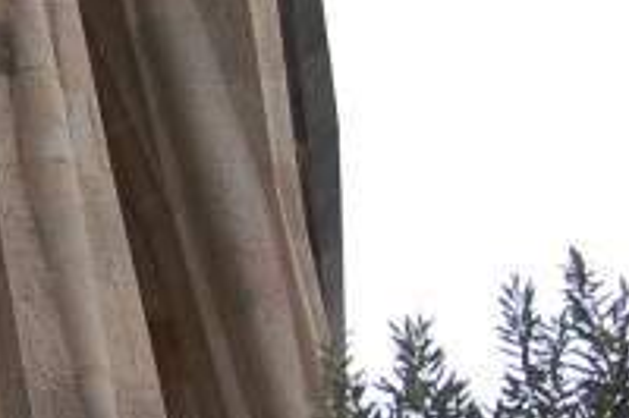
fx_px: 4277
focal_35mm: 245
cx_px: -168
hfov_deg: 8.3
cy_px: 201
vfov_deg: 5.6
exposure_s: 1/500
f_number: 5.6
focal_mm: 32
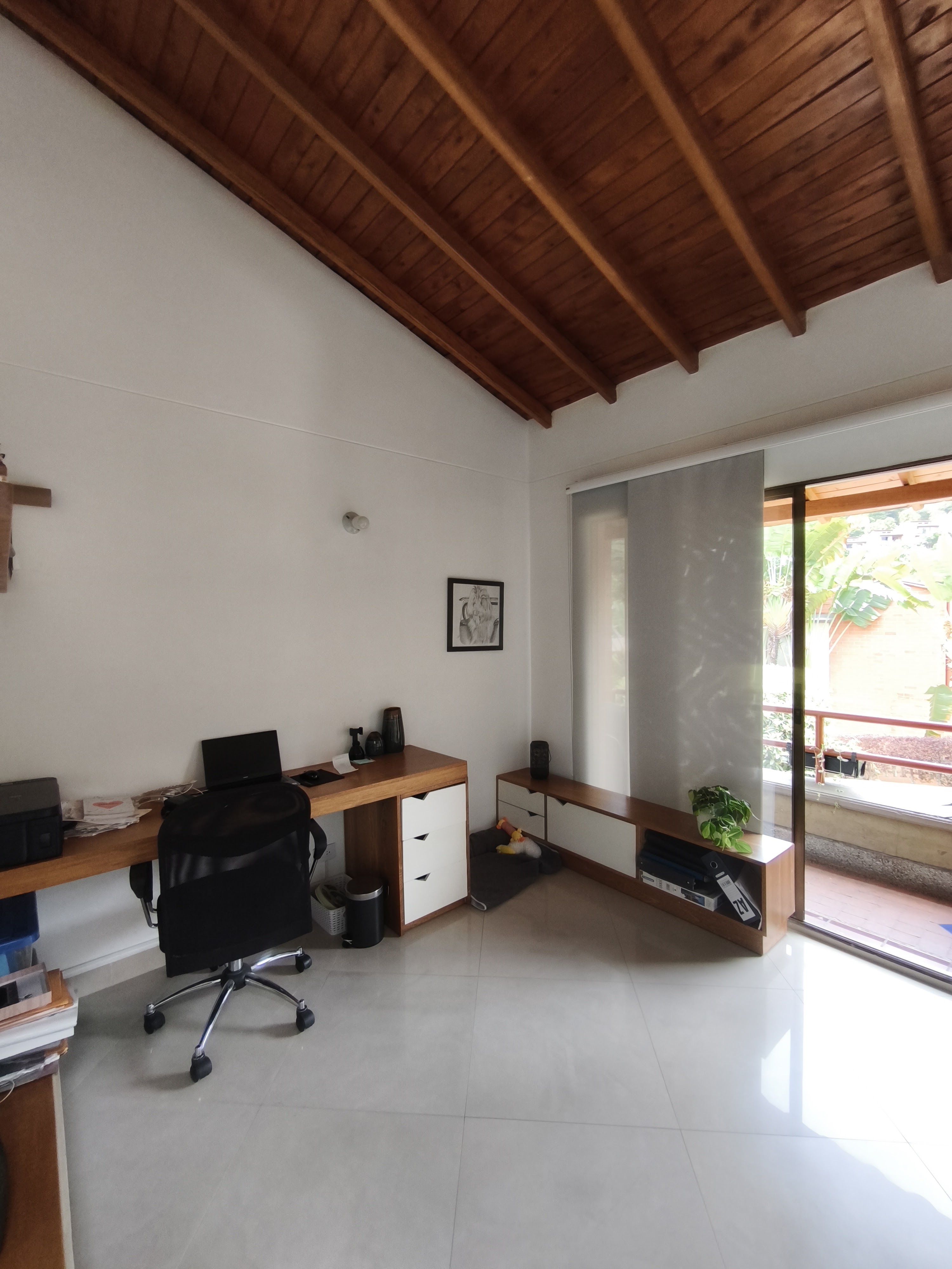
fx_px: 550
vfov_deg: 98.2
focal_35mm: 15
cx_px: 476
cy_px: 634
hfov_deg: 81.7
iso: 64
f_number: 2.2
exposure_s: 1/60
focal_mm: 1.91
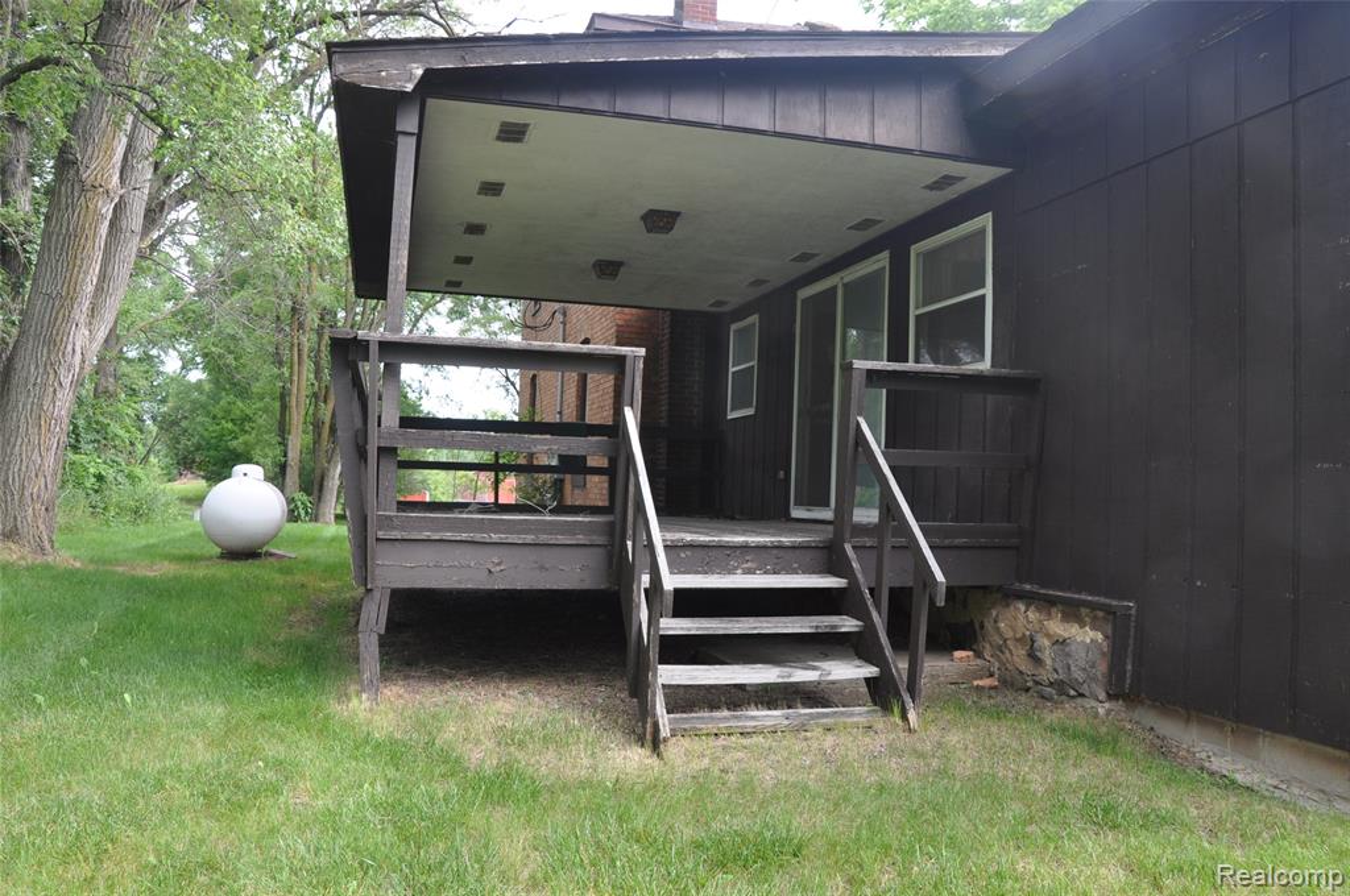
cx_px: 675
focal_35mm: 27
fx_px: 1011
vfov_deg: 47.8
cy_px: 448
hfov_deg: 67.4
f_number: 7.1
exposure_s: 1/50
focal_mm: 18
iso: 200
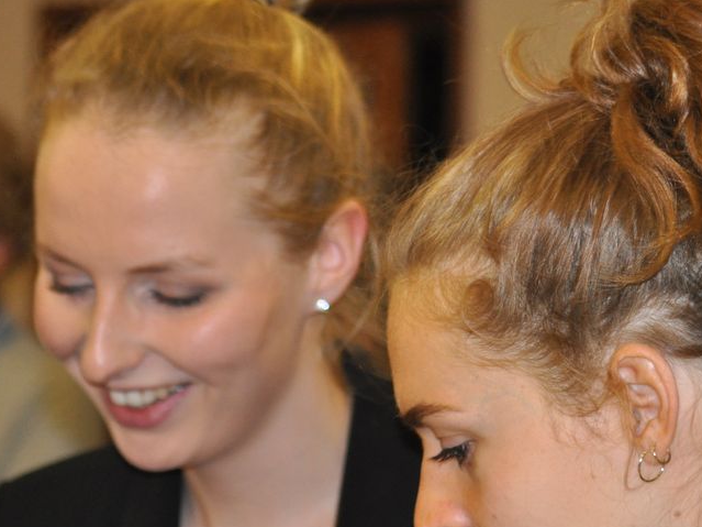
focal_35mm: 202
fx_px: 4096
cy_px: 325
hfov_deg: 9.8
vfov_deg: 7.3
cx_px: 461
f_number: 4
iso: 800
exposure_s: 1/60
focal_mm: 70
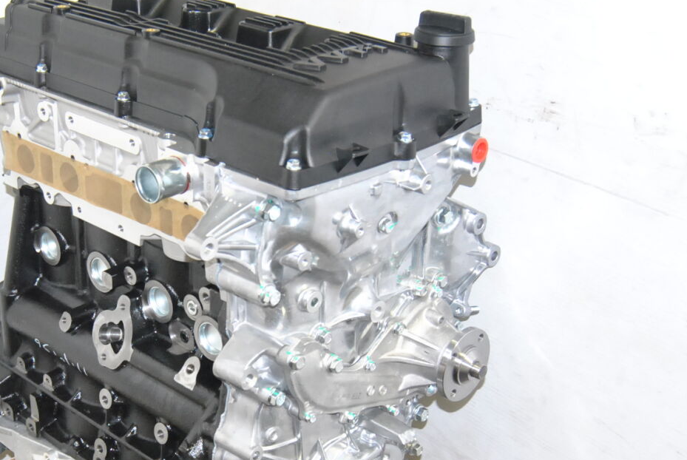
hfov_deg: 31.9
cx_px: 201
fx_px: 1185
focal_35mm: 62
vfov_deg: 21.9
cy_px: 280
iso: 800
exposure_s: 1/60
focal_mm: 24
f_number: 5
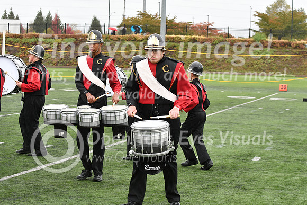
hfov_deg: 18.2
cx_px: 154
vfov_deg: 12.2
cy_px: 102
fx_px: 960
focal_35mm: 112
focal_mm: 75
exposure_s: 1/200
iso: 640
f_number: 5
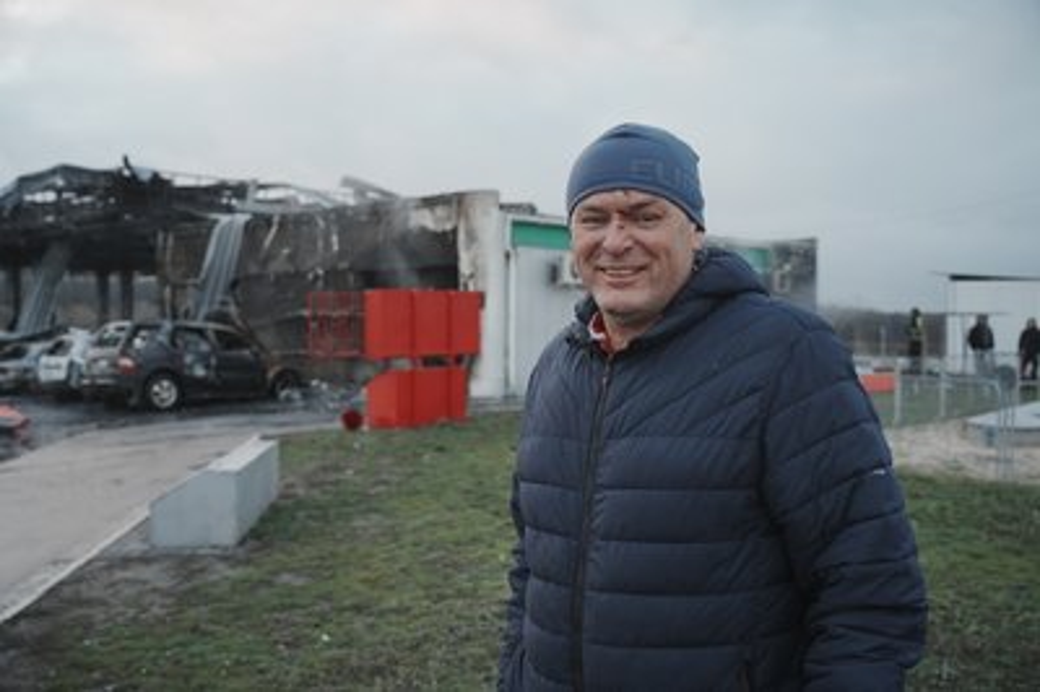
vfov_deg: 38.8
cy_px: 346
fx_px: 981
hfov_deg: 55.8
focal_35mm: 34
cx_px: 520
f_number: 4
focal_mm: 34
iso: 800
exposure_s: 1/500
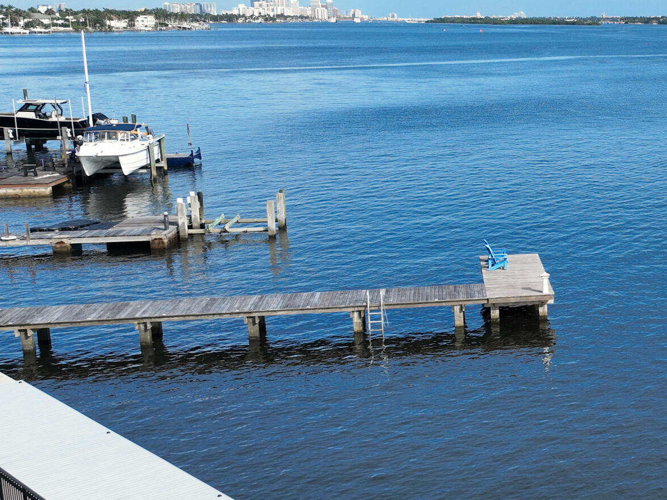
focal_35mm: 61
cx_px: 777
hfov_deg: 28.1
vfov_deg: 24.0
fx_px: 1175
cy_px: 245
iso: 100
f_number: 2.8
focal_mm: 12.29
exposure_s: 1/2000
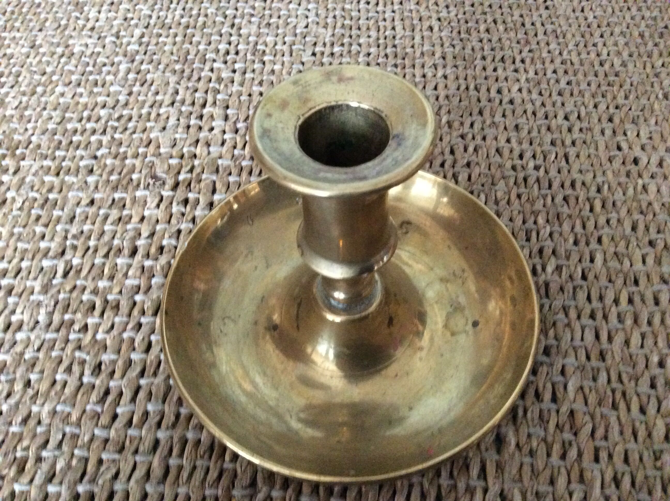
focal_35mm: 32
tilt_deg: -53.6
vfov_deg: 44.1
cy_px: 250
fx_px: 618
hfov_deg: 56.9
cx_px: 335
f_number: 2.4
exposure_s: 1/17
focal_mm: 3.3
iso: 500
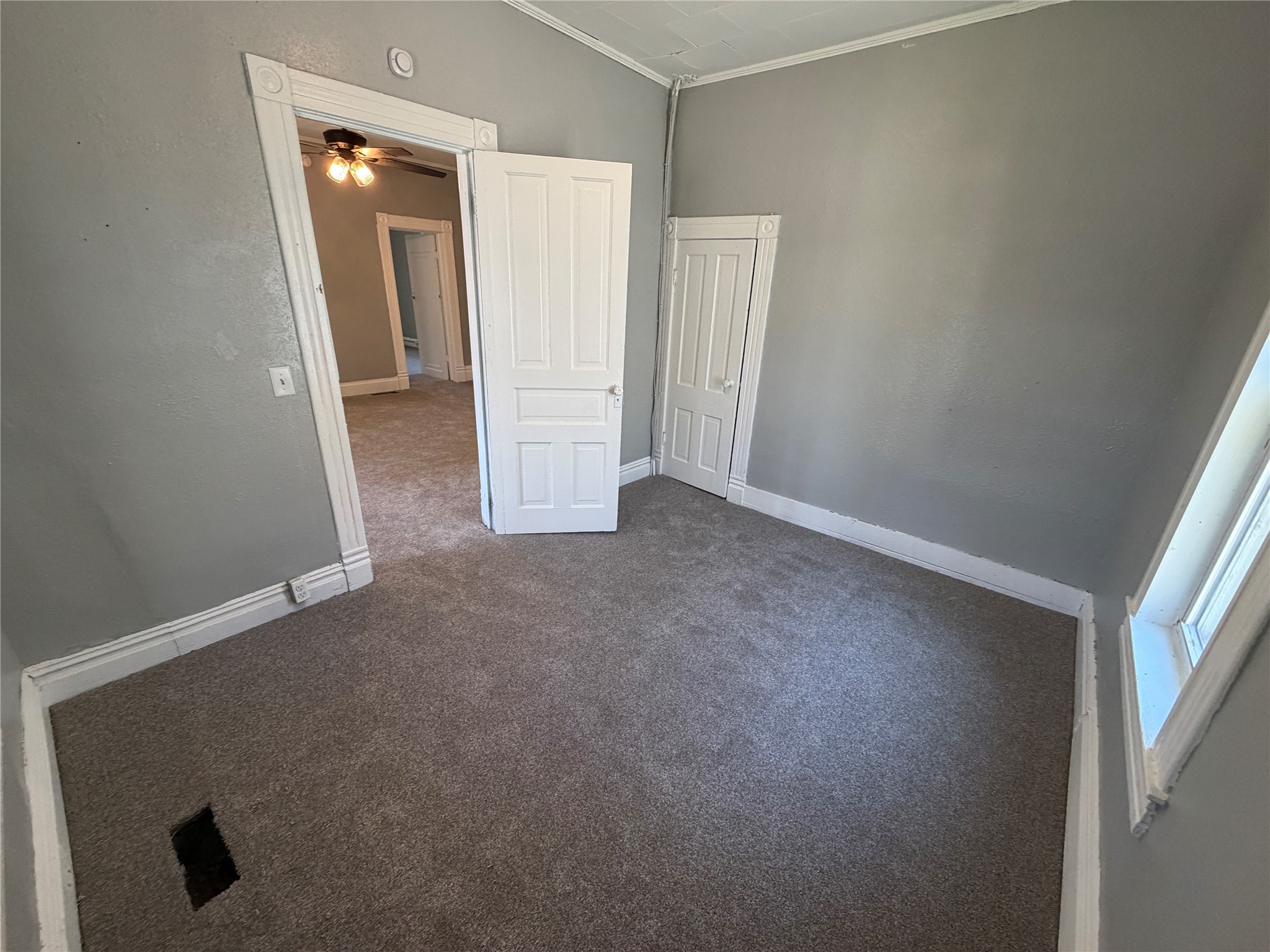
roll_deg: -2.7
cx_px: 635
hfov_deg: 102.1
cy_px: 476
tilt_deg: -20.5
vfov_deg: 85.7
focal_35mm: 14
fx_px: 514
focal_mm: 2.22
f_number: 2.2
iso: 250
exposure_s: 1/120
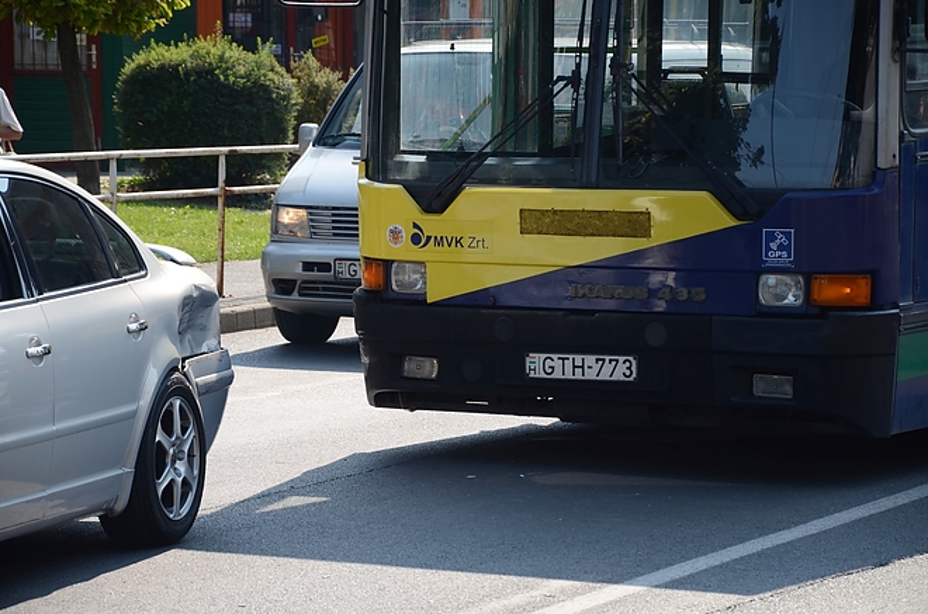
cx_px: 464
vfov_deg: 8.7
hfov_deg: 13.1
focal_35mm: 158
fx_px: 4051
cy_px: 307
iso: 200
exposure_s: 1/500
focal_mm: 105
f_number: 5.6
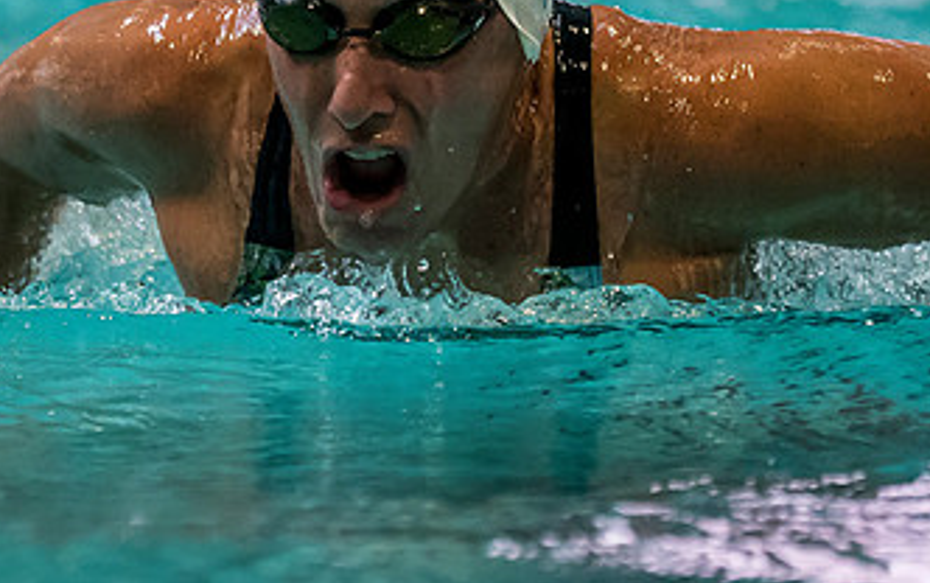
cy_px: 401
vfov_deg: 1.3
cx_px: 364
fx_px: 25134
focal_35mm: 991
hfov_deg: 2.1
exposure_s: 1/1000
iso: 3200
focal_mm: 200
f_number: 2.8
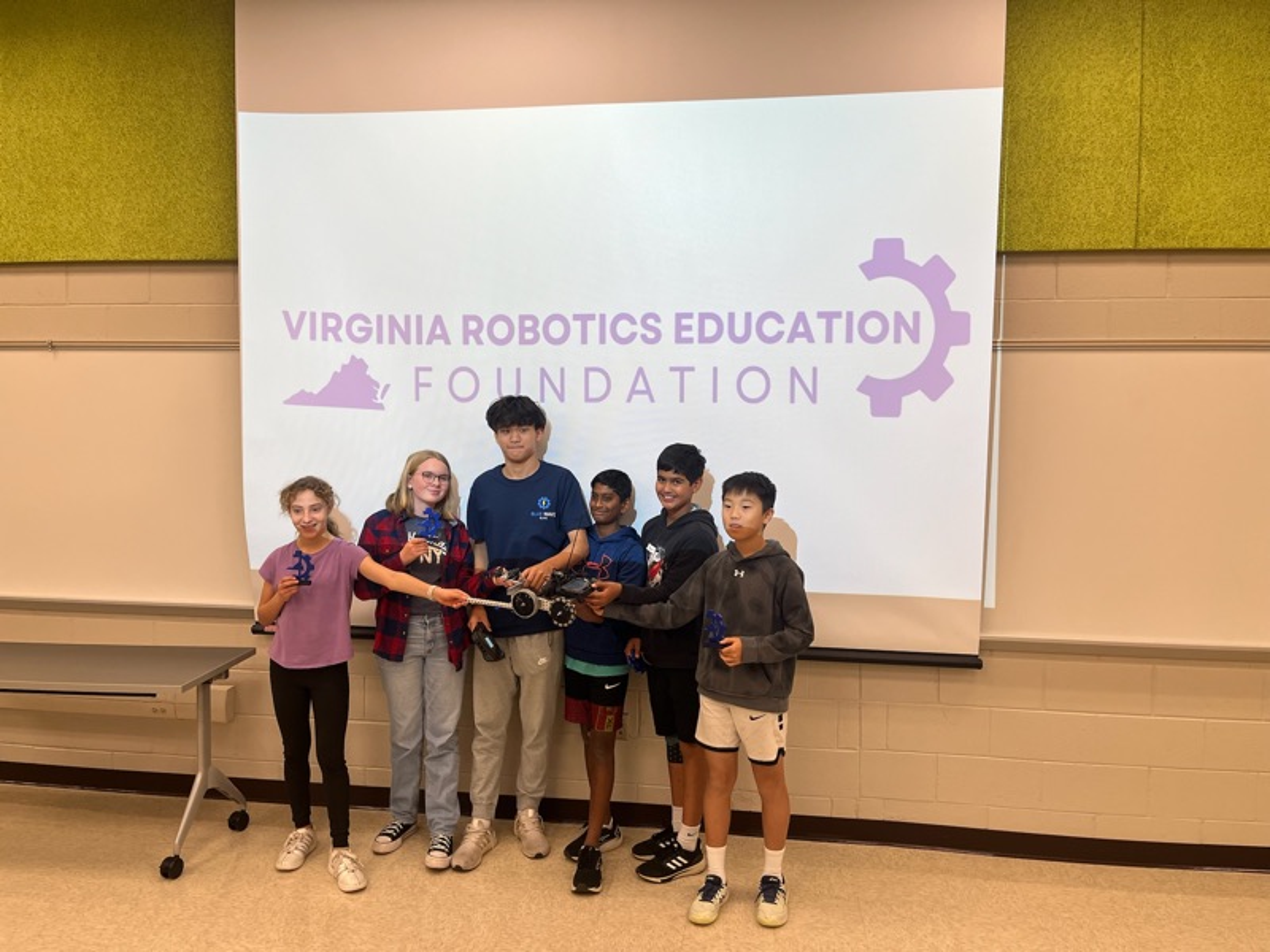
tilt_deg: -0.3
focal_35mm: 26
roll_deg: -1.9
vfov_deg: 53.1
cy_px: 476
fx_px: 954
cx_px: 635
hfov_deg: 67.3
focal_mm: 5.1
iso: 50
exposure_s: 1/120
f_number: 1.6
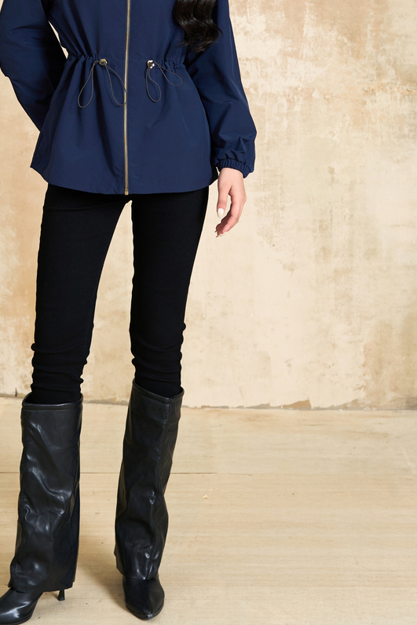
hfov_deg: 18.6
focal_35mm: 73
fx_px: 1268
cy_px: 155
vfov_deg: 27.3
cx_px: 106
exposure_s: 1/160
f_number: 4
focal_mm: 30
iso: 200
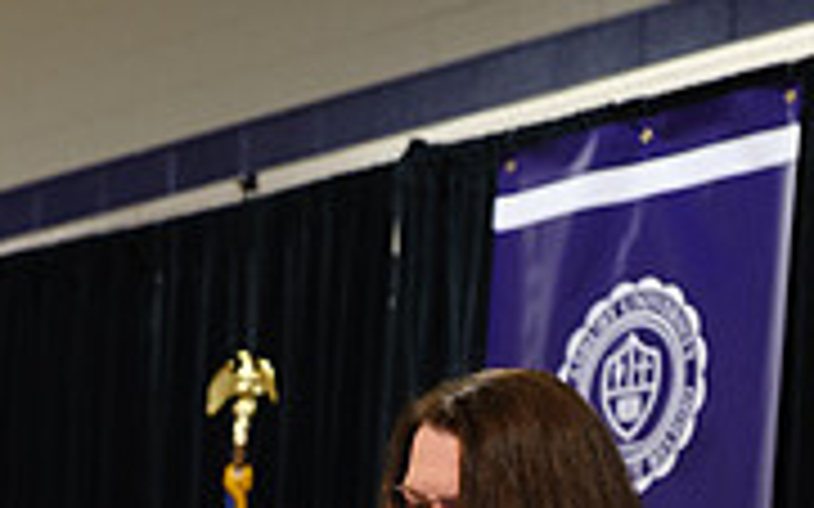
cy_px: 793
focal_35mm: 209
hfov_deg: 9.9
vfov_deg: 6.2
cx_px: -40
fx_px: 4635
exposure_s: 1/125
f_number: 4
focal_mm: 42.7
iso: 1600
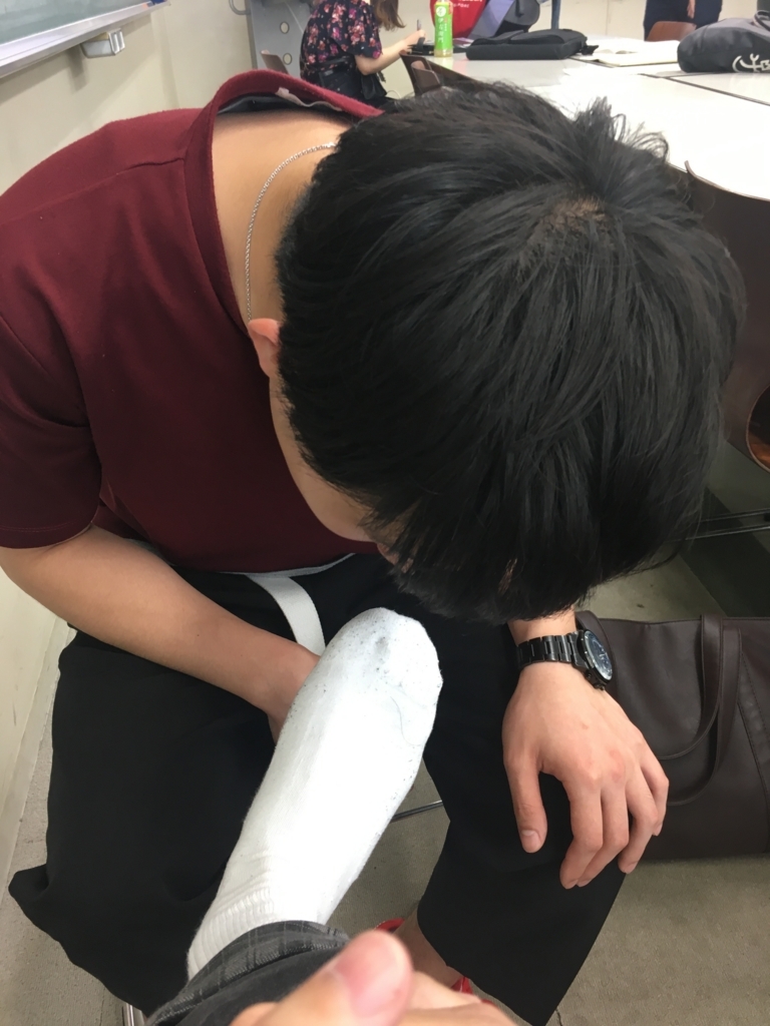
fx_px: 860
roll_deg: +2.4
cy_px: 513
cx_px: 385
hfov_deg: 48.2
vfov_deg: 61.7
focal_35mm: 29
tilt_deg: -30.5
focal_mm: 4.15
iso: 50
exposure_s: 1/30
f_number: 2.2
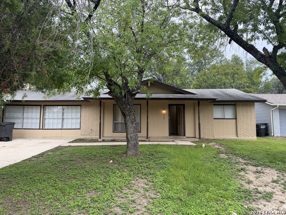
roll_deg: -0.1
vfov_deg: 56.8
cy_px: 108
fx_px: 198
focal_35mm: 24
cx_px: 143
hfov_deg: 71.6
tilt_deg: +3.7
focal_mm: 6.76
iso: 80
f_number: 1.78
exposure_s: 1/528
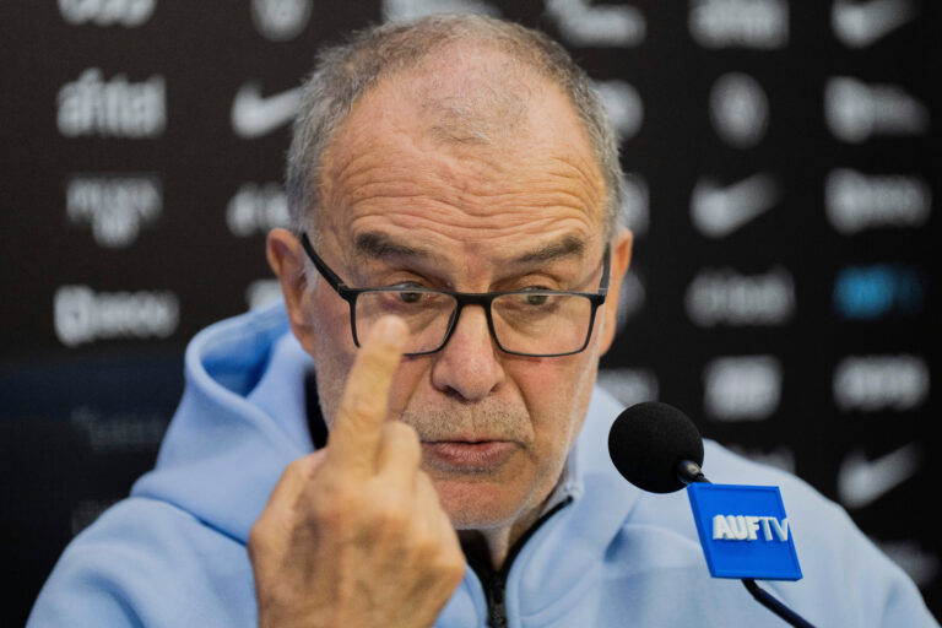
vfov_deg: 6.9
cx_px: 471
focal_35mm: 200
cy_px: 314
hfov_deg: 10.3
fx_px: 5233
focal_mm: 200
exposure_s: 1/1000
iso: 3200
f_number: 2.8
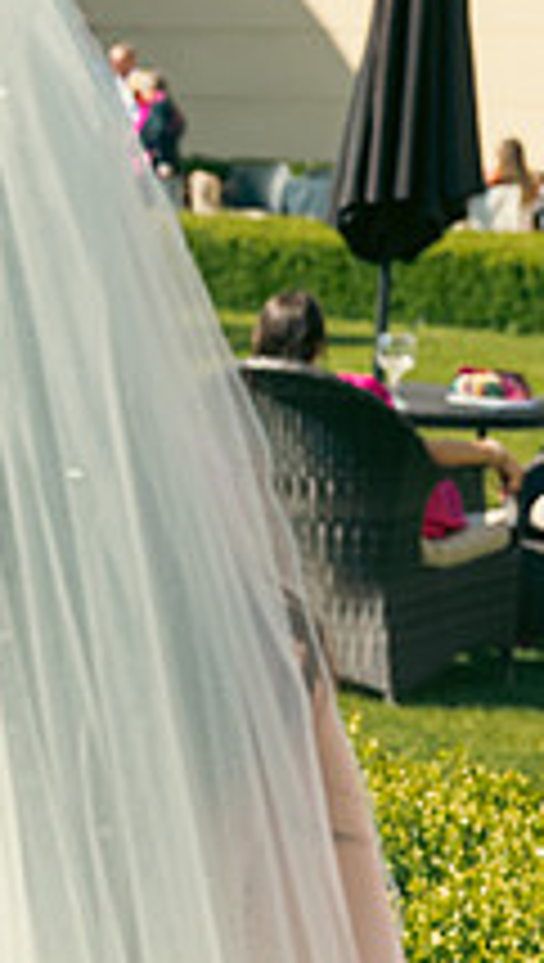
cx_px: -517
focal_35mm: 136
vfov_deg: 15.8
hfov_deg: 8.5
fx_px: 3474
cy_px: 560
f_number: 5.6
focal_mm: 48
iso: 200
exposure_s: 1/640
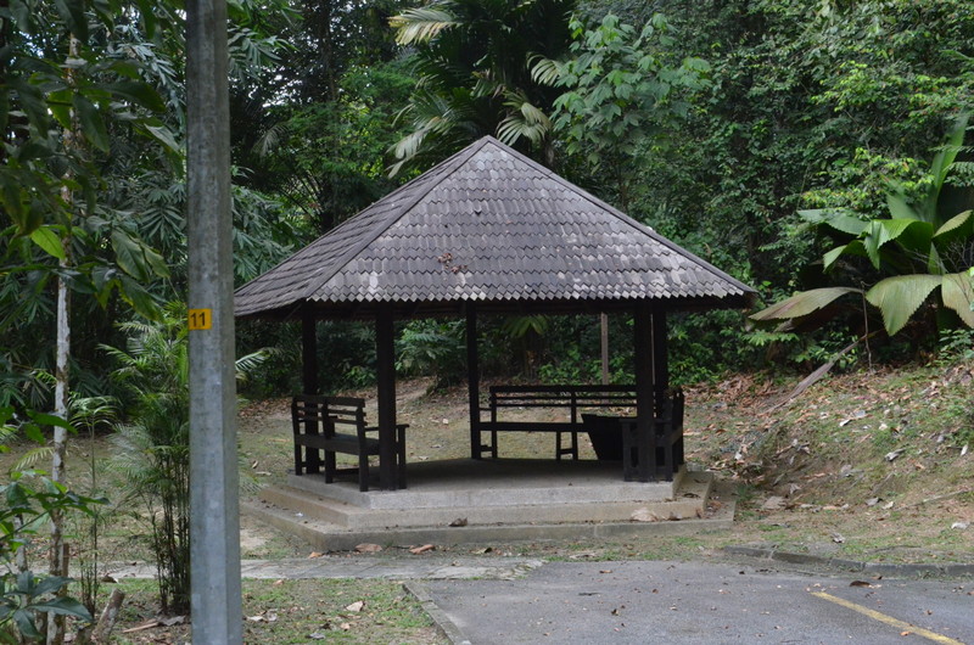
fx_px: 1377
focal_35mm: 51
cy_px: 322
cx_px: 487
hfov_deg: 39.0
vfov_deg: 26.4
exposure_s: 1/400
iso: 3200
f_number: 7.1
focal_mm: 34
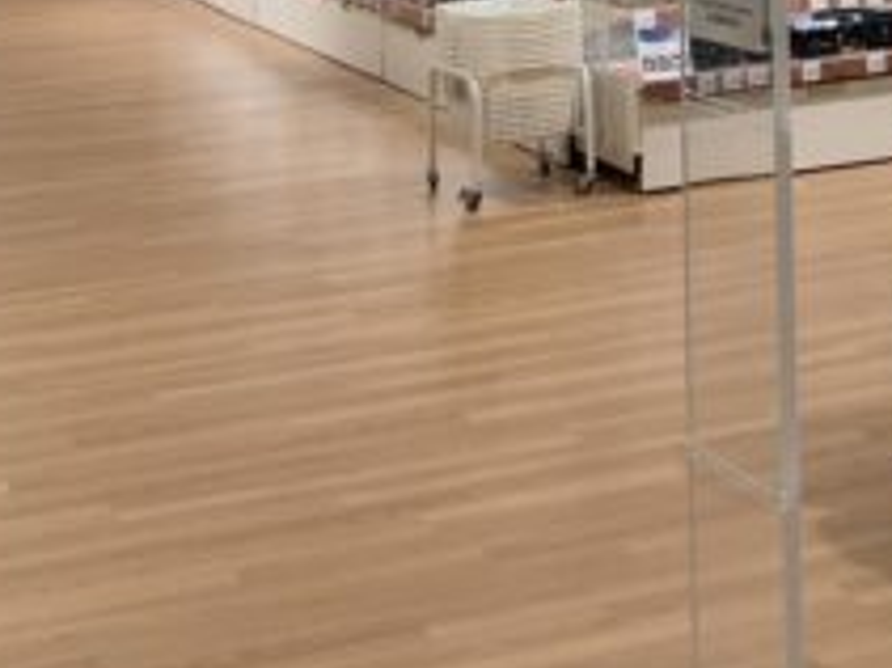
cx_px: 1294
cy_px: -512
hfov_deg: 16.5
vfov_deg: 12.4
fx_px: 2833
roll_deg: +1.8
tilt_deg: +3.9
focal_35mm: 110
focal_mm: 3
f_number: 1.8
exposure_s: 1/120
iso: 40
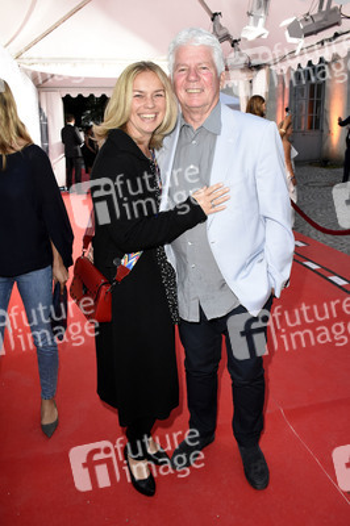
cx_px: 175
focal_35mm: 27
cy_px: 263
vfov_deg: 67.4
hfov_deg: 47.9
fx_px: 394
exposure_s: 1/60
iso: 1600
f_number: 6.3
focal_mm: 18
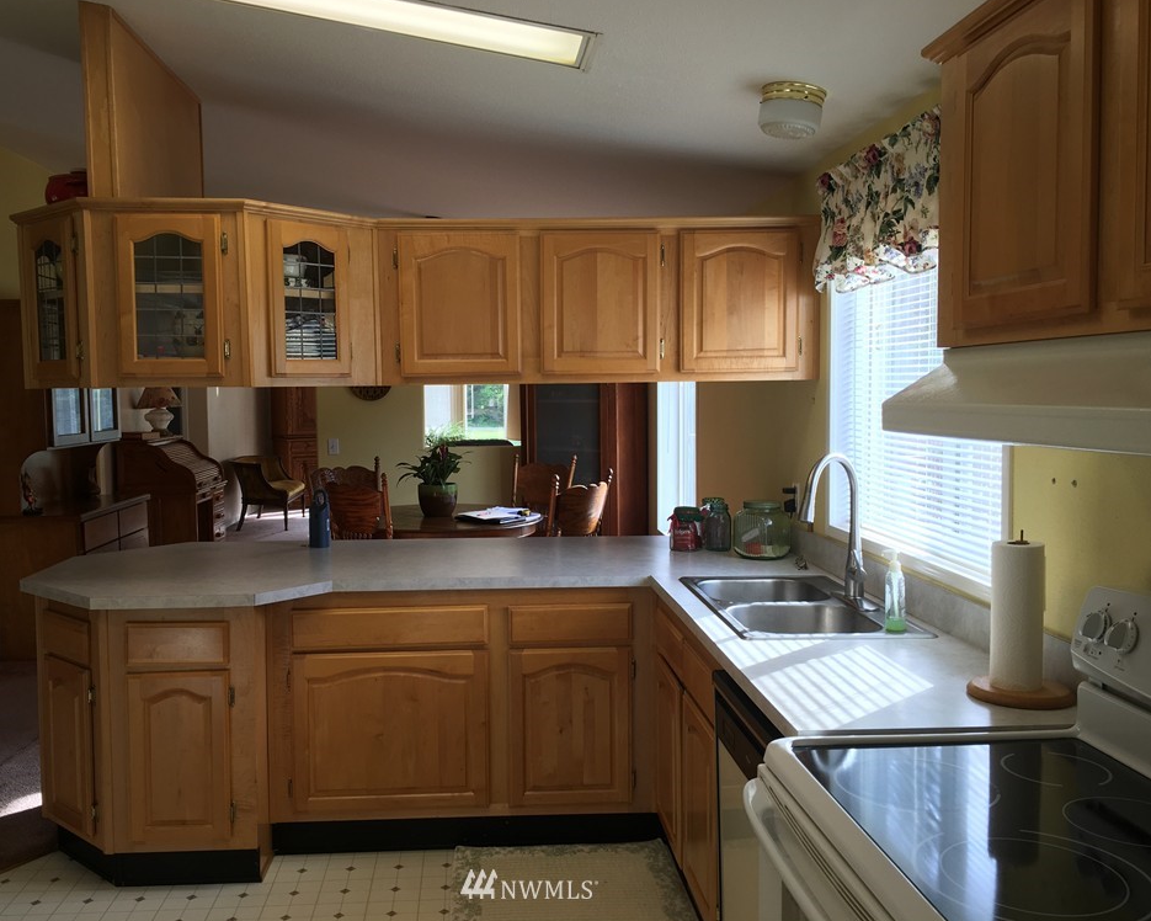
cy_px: 458
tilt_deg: -3.7
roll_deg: +0.3
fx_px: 1056
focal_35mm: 31
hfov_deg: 57.1
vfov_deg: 47.1
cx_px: 529
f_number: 2.2
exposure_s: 1/40
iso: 25
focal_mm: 4.15
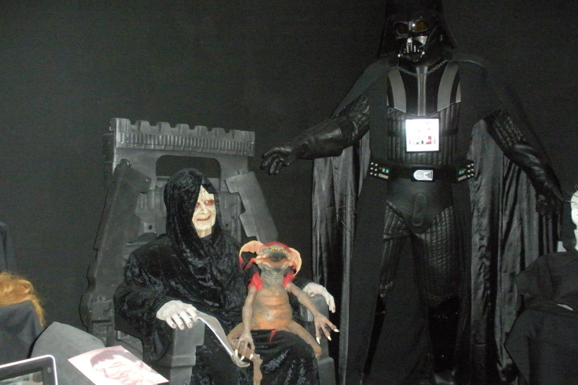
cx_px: 292
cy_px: 205
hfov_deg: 50.7
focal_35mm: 38
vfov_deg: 35.1
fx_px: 610
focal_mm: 6.3
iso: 800
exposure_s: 1/60
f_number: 3.5
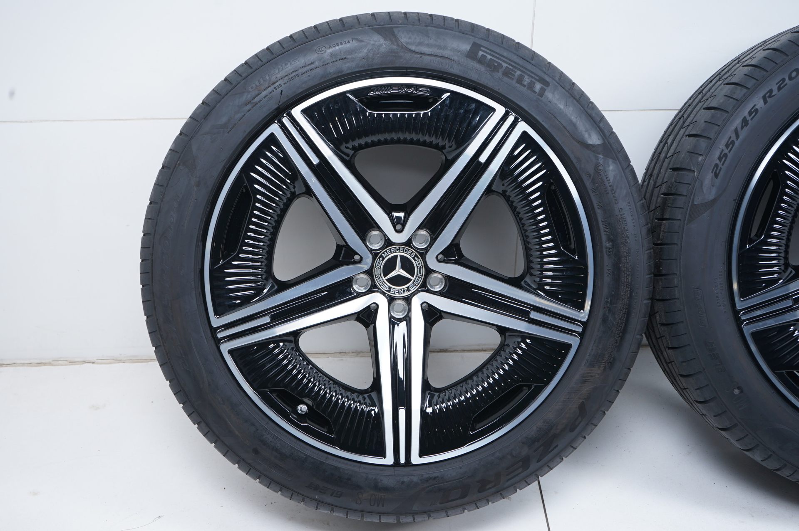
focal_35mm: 43
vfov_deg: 31.1
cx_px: 400
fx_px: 954
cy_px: 266
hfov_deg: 45.5
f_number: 7.1
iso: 250
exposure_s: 1/125
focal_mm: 43
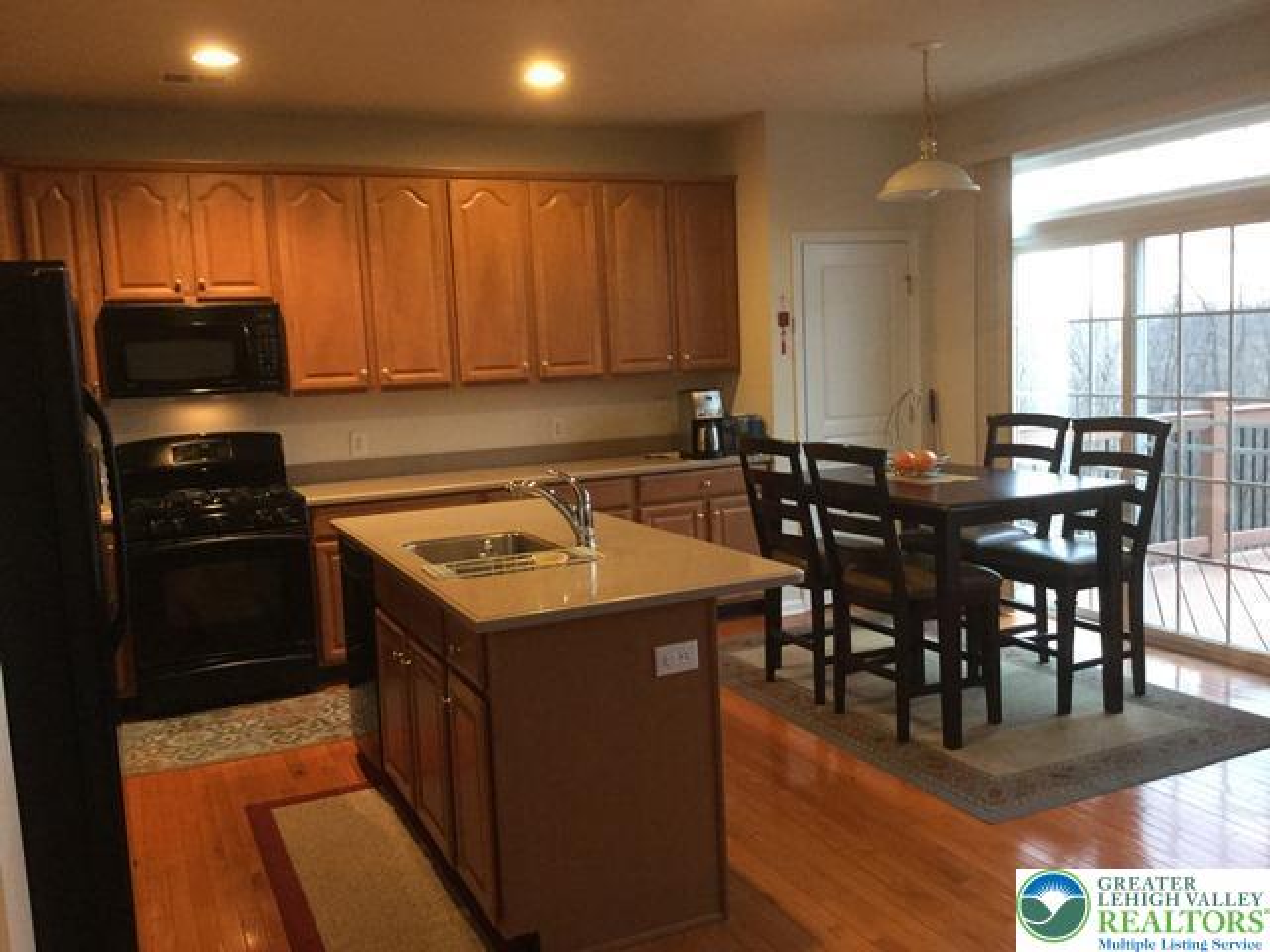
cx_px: 635
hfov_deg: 58.4
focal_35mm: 31
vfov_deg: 45.4
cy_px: 476
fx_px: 1137
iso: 200
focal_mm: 3.3
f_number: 2.4
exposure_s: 1/20
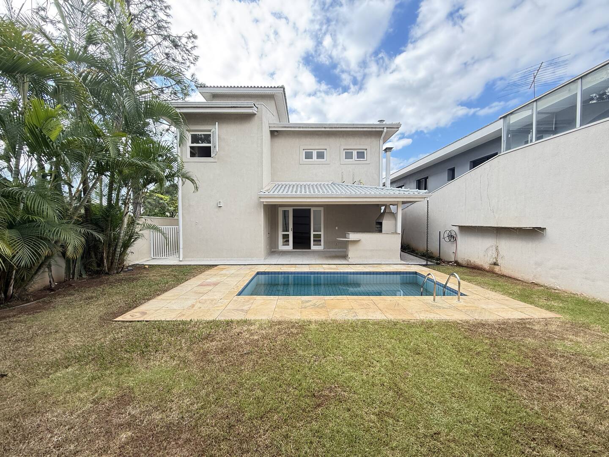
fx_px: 246
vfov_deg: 85.7
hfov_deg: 102.1
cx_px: 304
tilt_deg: -1.4
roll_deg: -0.3
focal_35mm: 14
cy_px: 228
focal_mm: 2.22
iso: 64
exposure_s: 1/269
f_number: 2.2
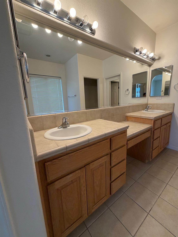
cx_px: 89
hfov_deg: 85.7
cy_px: 118
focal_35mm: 14
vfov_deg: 102.0
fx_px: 96
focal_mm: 2.22
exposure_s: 1/120
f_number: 2.2
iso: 160
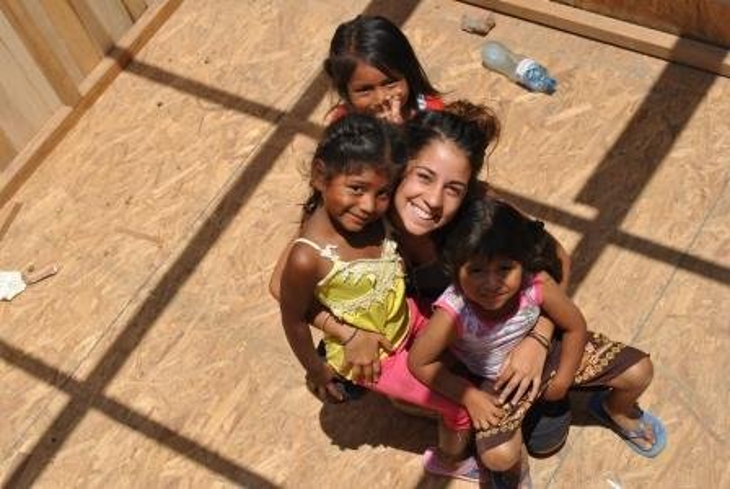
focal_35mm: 66
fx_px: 1340
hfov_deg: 30.5
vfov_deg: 20.7
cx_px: 365
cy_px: 244
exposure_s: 1/320
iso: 100
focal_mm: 44
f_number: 9
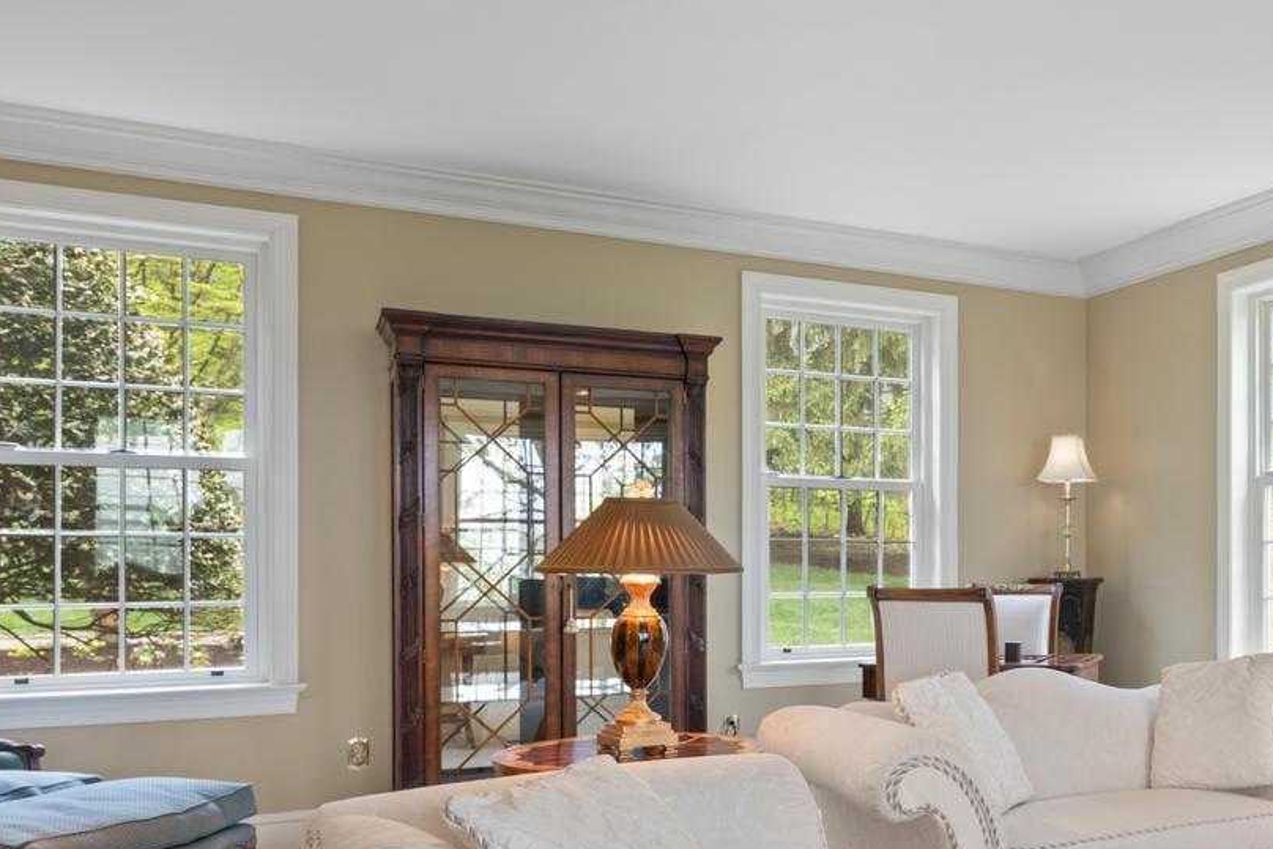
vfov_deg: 34.7
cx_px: 1169
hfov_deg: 45.4
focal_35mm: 38
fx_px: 1344
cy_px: 580
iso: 400
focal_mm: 15
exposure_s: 1/5
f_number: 8
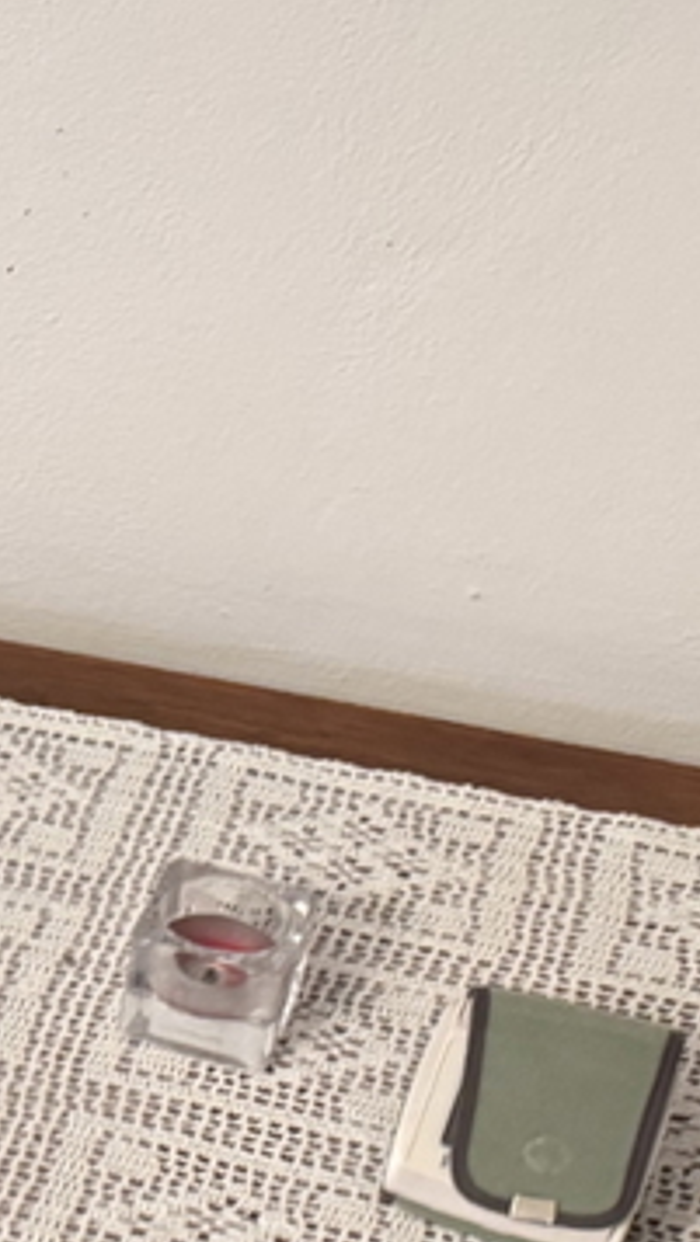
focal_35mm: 88
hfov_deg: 11.0
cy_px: 877
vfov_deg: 24.0
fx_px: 2902
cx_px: -1125
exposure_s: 1/50
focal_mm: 6.76
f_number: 1.78
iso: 640
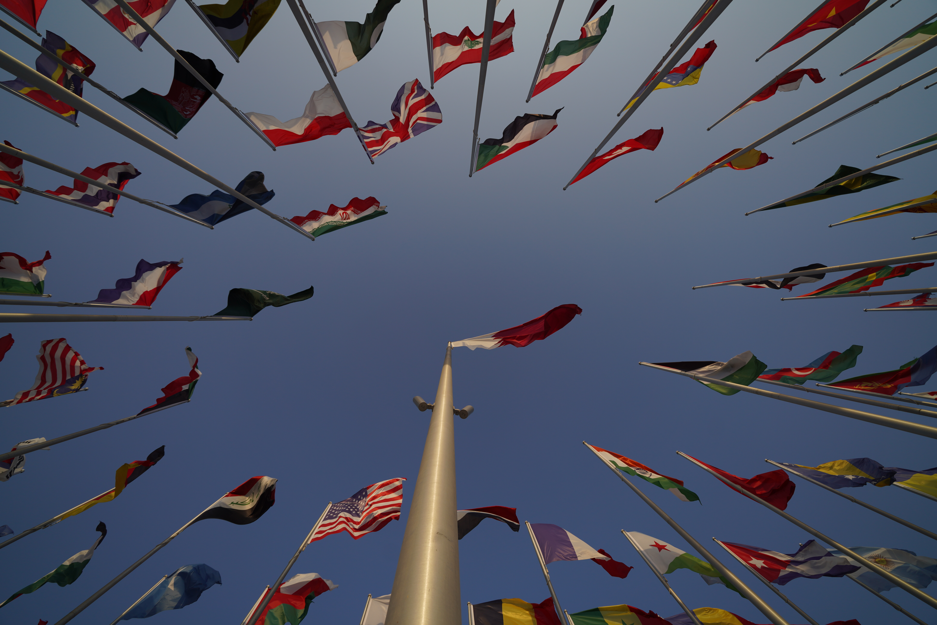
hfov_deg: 112.6
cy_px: 312
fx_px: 312
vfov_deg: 90.0
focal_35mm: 12
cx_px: 468
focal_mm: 12
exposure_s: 1/1000
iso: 100
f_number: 4
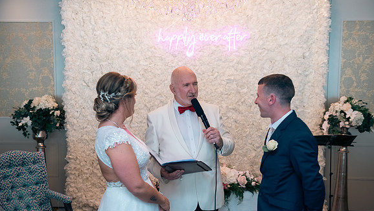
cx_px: 187
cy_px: 119
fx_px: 397
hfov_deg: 50.5
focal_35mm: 40
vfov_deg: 29.7
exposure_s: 1/160
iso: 640
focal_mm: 38
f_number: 3.5
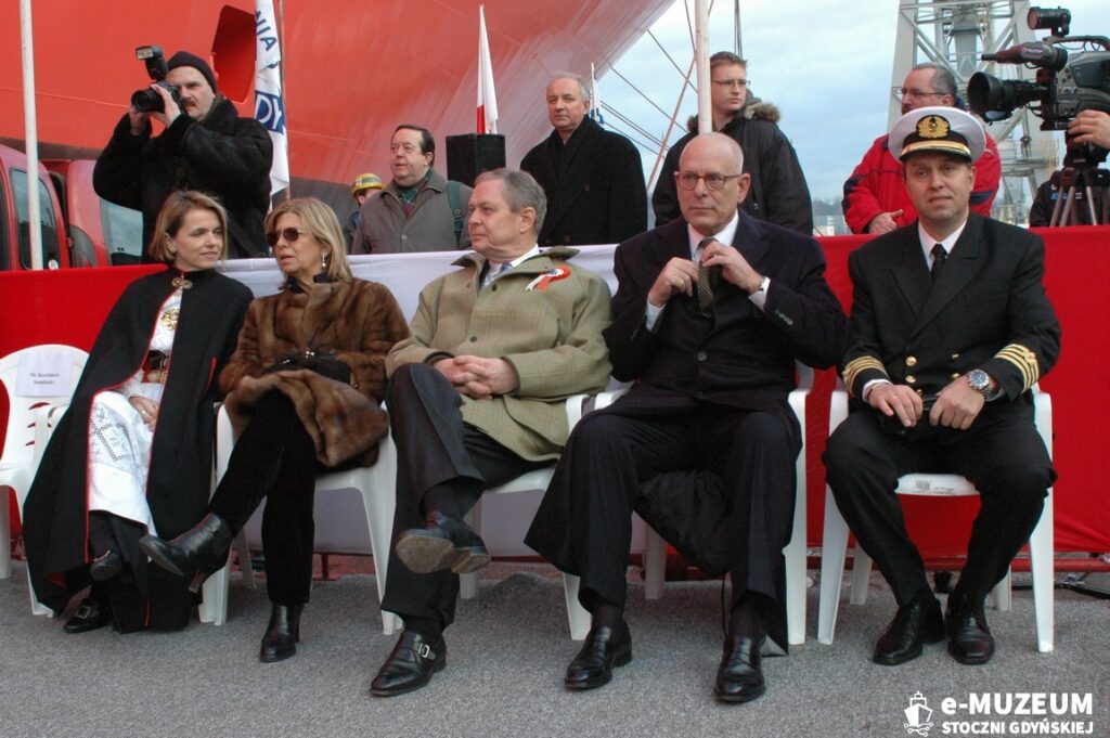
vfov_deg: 28.9
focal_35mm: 46
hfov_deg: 42.4
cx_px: 555
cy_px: 369
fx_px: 1433
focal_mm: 31
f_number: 9
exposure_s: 1/125
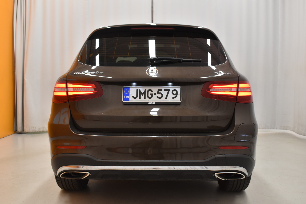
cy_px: 102
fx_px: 319
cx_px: 153
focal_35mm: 38
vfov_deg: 35.5
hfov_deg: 51.3
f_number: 5.6
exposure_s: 1/8
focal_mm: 25
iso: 640
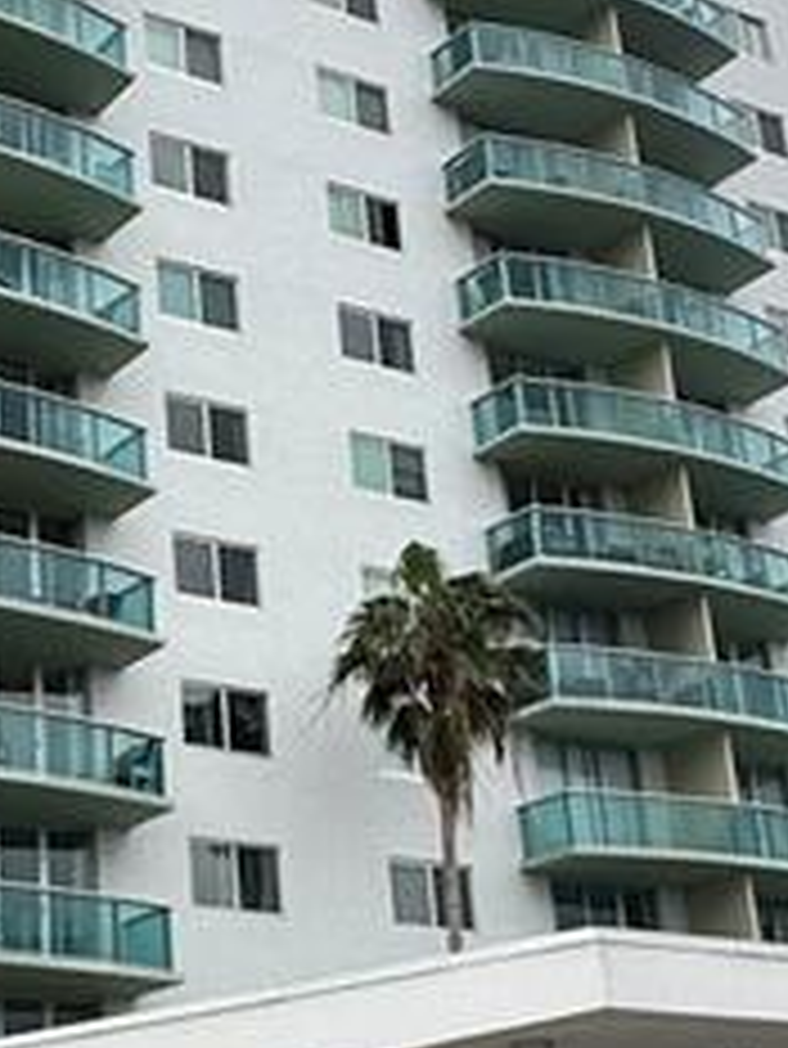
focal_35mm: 72
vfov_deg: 27.0
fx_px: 2183
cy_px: 499
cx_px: 50
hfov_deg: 20.0
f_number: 2.2
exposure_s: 1/972
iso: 50
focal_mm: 2.22
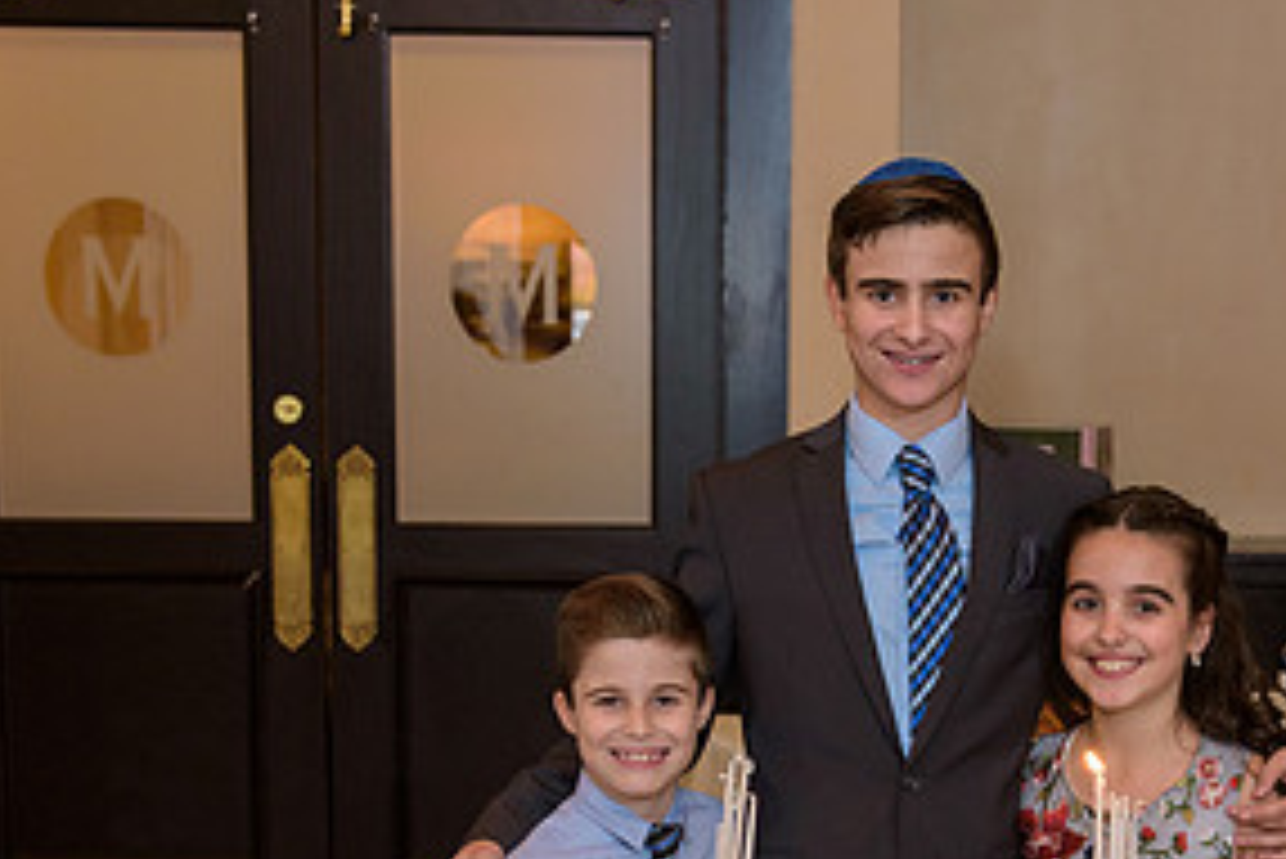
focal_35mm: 77
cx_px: 940
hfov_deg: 26.0
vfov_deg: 17.5
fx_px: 2752
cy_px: 776
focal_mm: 38
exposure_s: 1/125
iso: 1600
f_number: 3.2
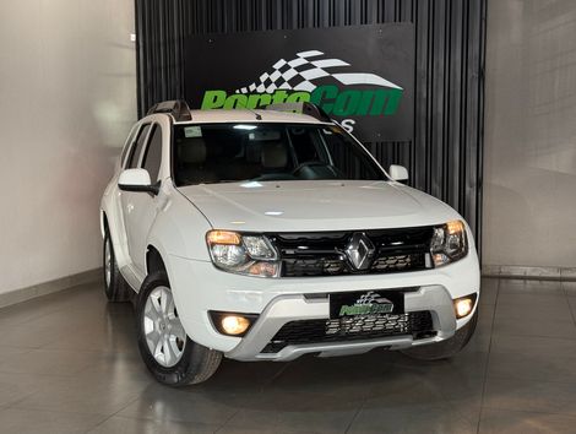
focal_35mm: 48
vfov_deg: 30.3
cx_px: 288
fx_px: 800
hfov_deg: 39.6
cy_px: 217
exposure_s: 1/60
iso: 100
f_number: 1.78
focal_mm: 6.76
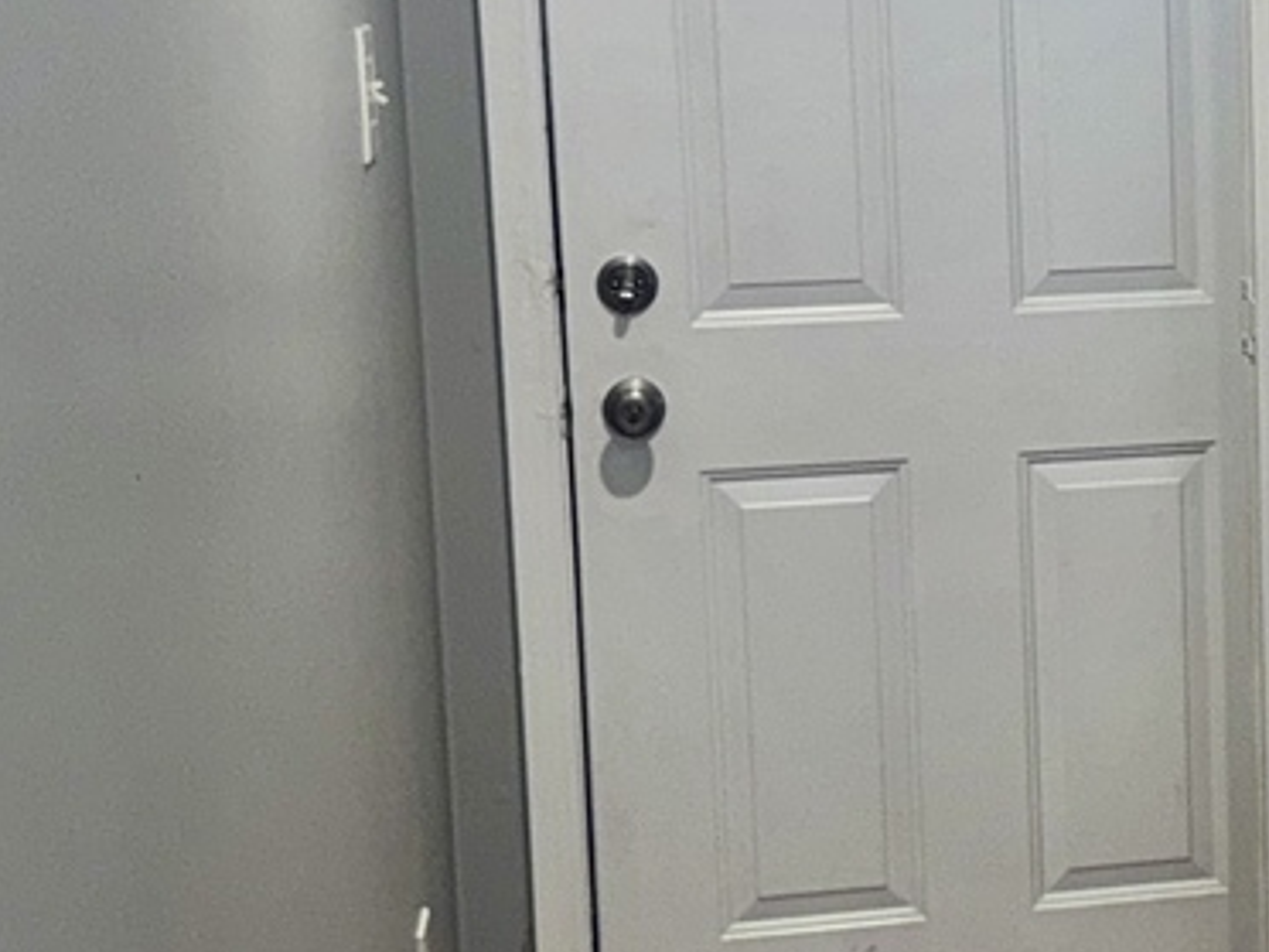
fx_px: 3409
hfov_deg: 20.0
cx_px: 1467
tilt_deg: -10.1
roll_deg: +1.1
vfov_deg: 15.9
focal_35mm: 93
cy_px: 413
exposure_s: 1/38
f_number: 1.78
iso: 80
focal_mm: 6.76
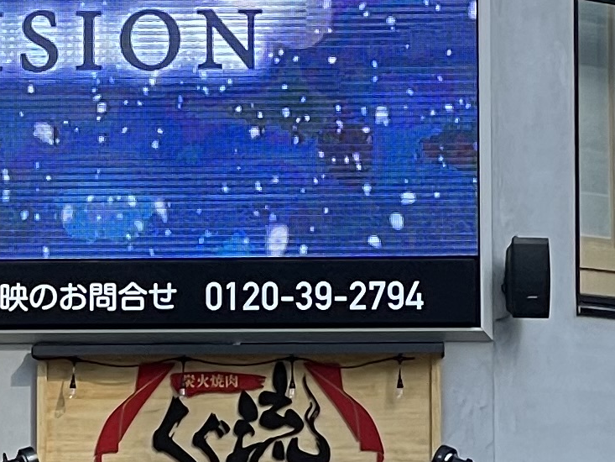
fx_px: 5082
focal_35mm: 286
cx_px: -10
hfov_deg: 6.9
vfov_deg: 5.2
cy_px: 379
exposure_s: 1/623
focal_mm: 6
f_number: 2
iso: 25
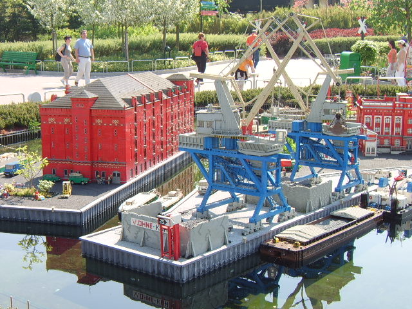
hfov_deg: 41.2
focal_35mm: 46
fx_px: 547
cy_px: 154
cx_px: 206
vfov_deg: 31.5
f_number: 4.9
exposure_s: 1/114
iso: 50
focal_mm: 11.93
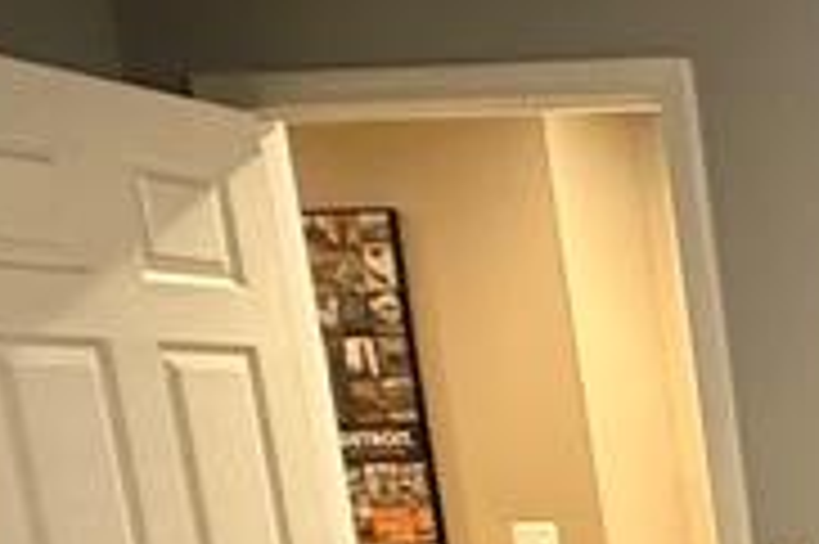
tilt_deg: -11.4
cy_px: 814
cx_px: 1670
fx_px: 1864
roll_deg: +1.4
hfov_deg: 17.3
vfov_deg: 15.4
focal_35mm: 82
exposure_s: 1/40
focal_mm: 2.22
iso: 1000
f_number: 2.2
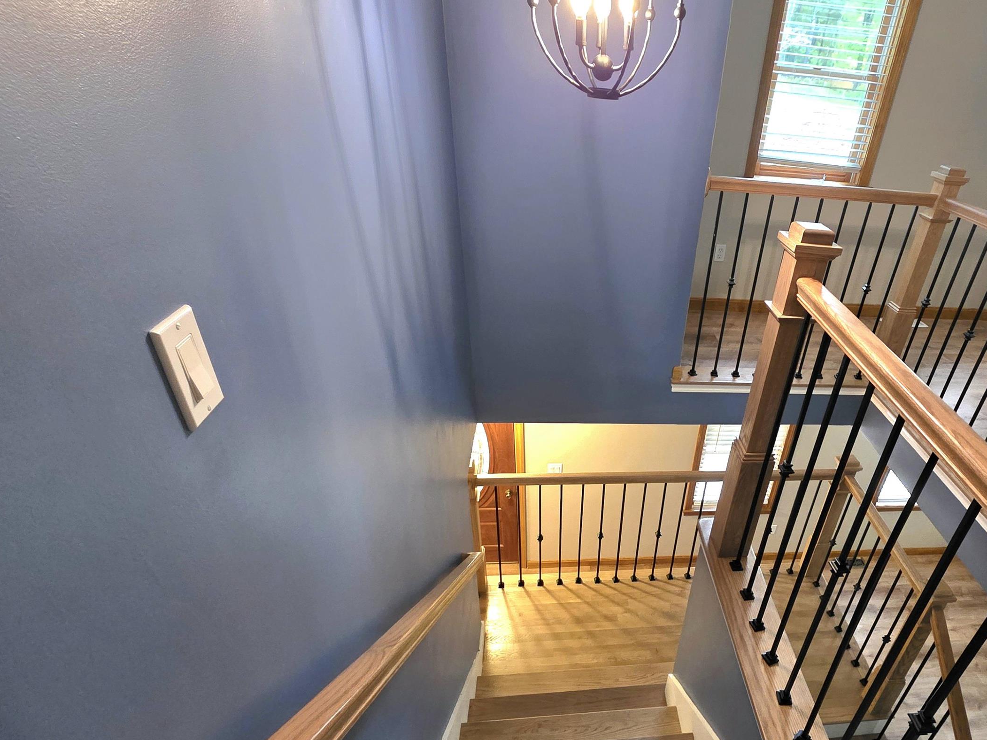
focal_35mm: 19
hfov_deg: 82.5
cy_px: 435
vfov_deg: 68.2
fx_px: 542
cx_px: 637
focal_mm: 2.2
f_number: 1.9
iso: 800
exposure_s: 1/60.2
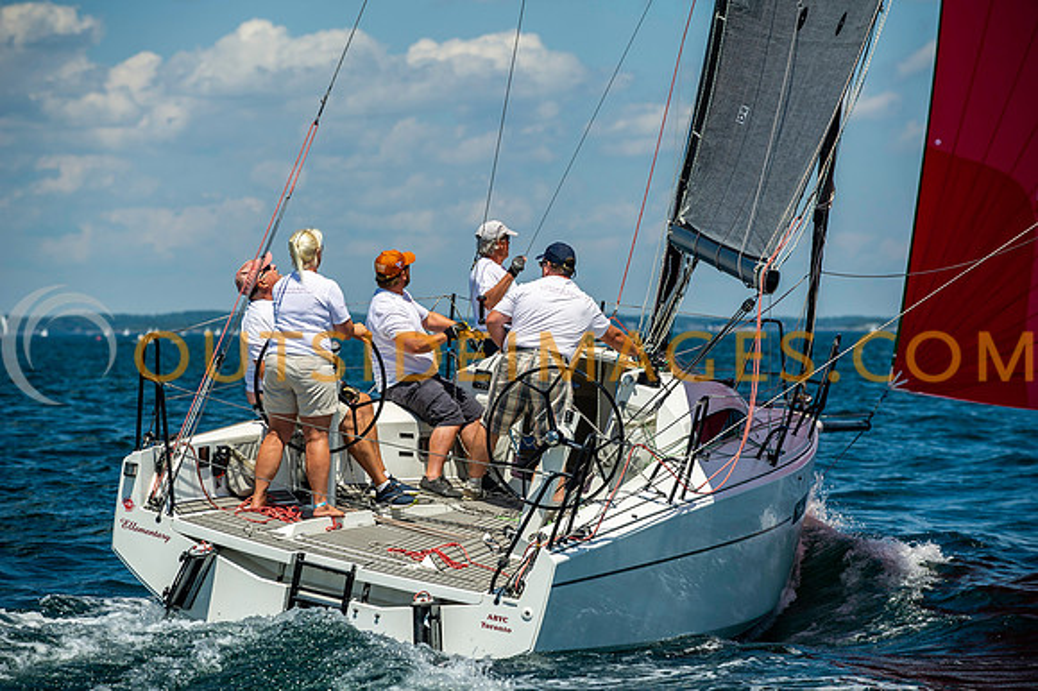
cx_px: 519
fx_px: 4466
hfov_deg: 13.3
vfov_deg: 8.8
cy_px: 346
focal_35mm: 155
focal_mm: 155
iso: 320
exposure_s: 1/3200
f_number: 5
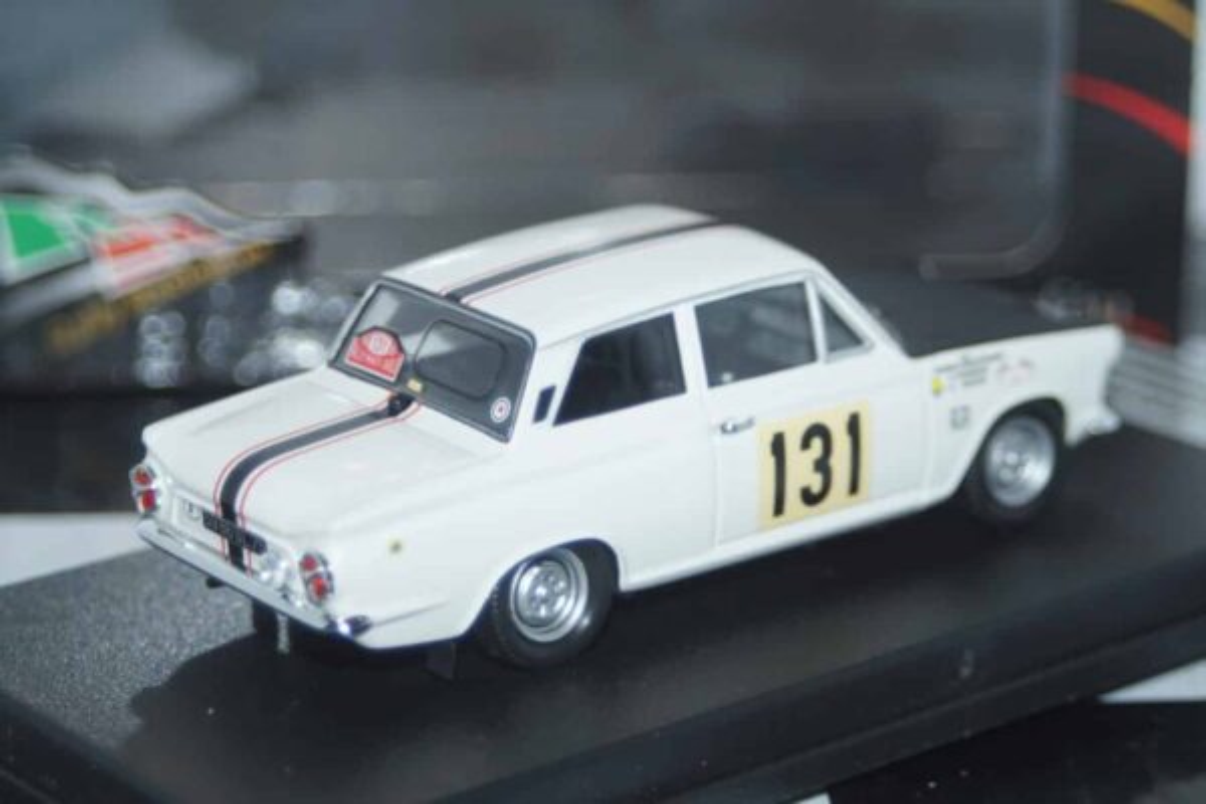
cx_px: 603
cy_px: 402
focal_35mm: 120
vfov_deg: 11.4
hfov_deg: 17.1
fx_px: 4020
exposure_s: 1/160
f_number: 5.6
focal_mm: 80
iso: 400
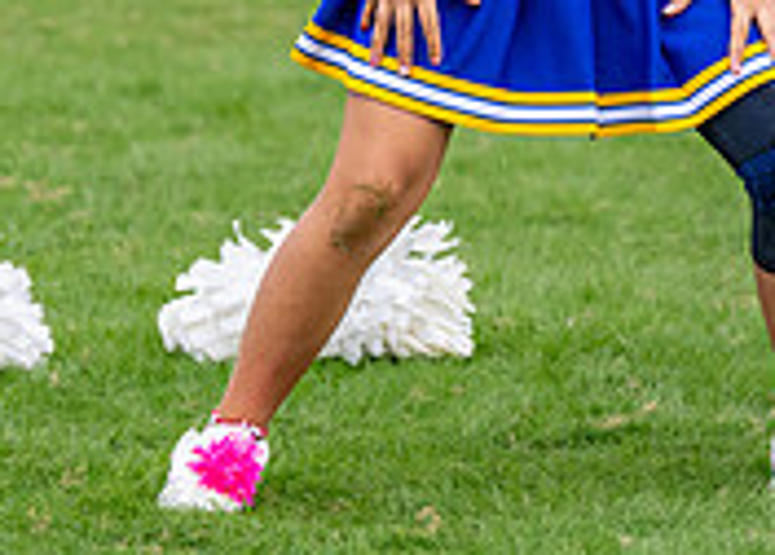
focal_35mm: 522
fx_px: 11498
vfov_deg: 2.8
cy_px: -339
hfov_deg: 3.9
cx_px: 608
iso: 500
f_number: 2.8
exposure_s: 1/1600
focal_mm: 116
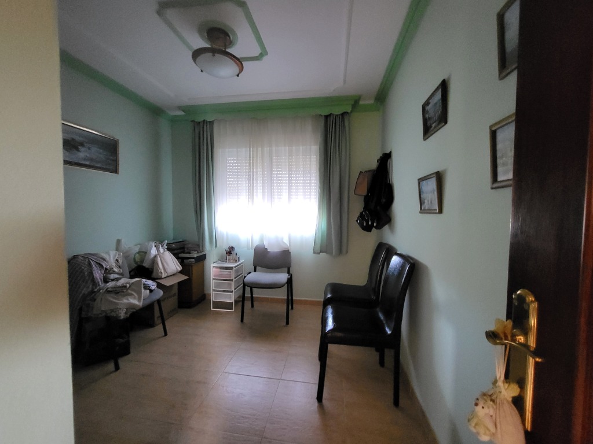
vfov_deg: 89.9
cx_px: 296
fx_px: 223
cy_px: 222
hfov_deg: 106.2
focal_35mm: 13
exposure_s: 1/25
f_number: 2.2
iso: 800
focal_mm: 1.74
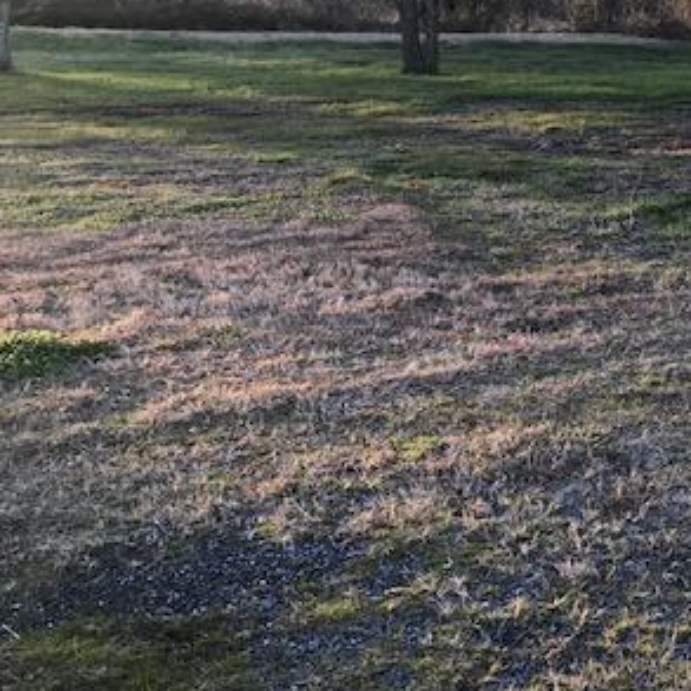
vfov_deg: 31.6
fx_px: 1220
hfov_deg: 29.0
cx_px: 736
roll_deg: +0.2
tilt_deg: -12.9
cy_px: 323
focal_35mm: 54
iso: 20
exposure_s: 1/158
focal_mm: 3.99
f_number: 1.8
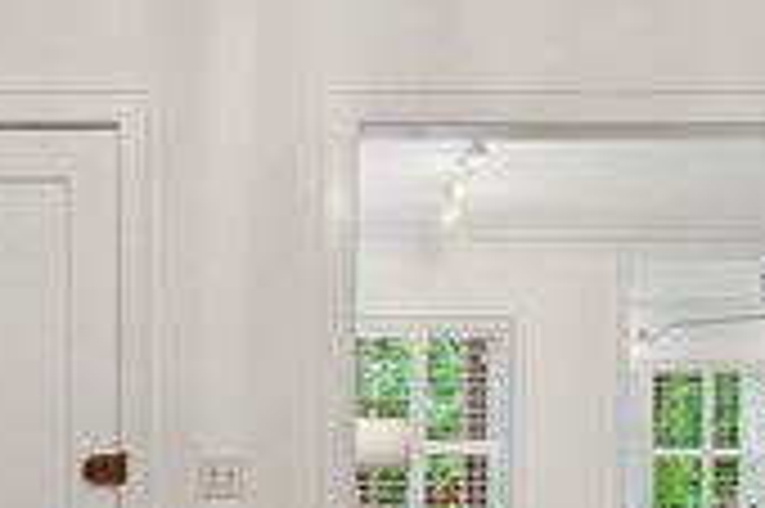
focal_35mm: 48
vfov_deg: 26.9
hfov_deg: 41.0
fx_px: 1019
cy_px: 468
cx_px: 326
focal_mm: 17
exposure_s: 1/5
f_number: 8
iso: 200
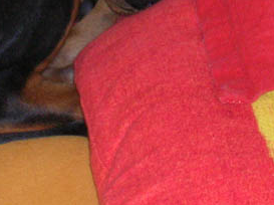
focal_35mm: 327
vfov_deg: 4.5
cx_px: 53
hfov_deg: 6.1
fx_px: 2585
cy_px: -27
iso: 181
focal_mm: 17.4
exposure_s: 1/60.1
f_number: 4.9
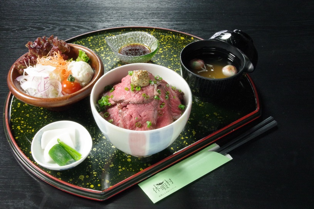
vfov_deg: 25.0
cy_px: 104
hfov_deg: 36.9
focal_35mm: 54
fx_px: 471
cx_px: 157
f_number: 32
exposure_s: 1/4
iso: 6400
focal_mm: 36
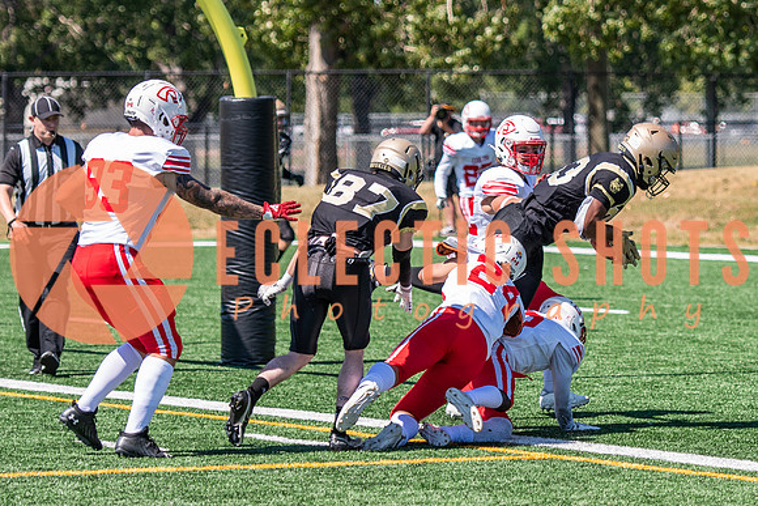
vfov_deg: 5.5
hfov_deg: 8.3
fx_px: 5243
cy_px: 228
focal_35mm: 249
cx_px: 528
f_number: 2.8
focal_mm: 105
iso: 160
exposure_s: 1/2000
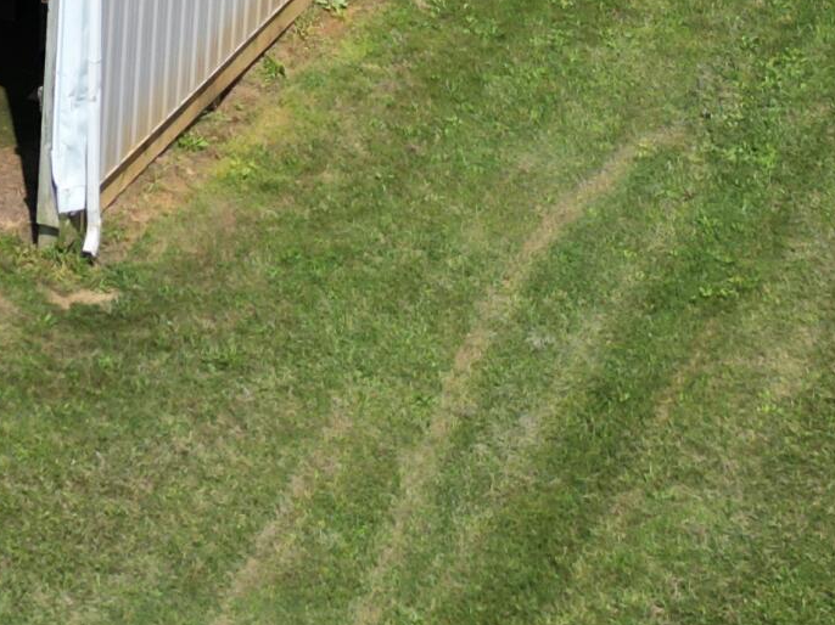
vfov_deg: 13.1
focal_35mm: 105
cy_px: -394
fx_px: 2532
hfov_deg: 17.9
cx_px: -139
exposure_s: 1/4000
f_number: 1.7
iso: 130
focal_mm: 6.72
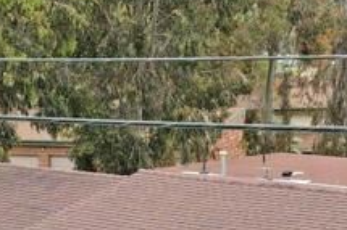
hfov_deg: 19.2
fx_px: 1011
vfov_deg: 12.6
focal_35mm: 105
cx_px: 300
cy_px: 296
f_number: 2.8
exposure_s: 1/1250
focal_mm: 8.4
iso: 100
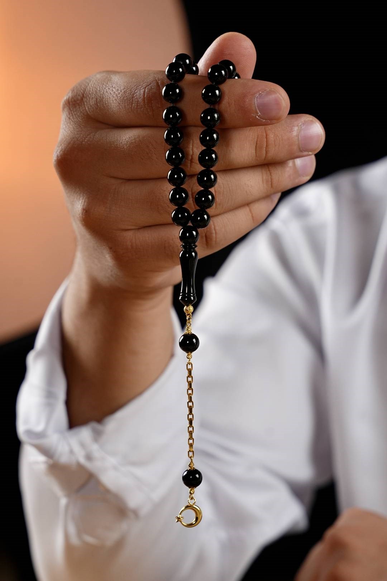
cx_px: 194
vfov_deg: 28.8
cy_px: 290
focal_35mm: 70
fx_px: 1129
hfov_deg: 19.5
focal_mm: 70
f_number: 6.3
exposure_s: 1/125
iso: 800
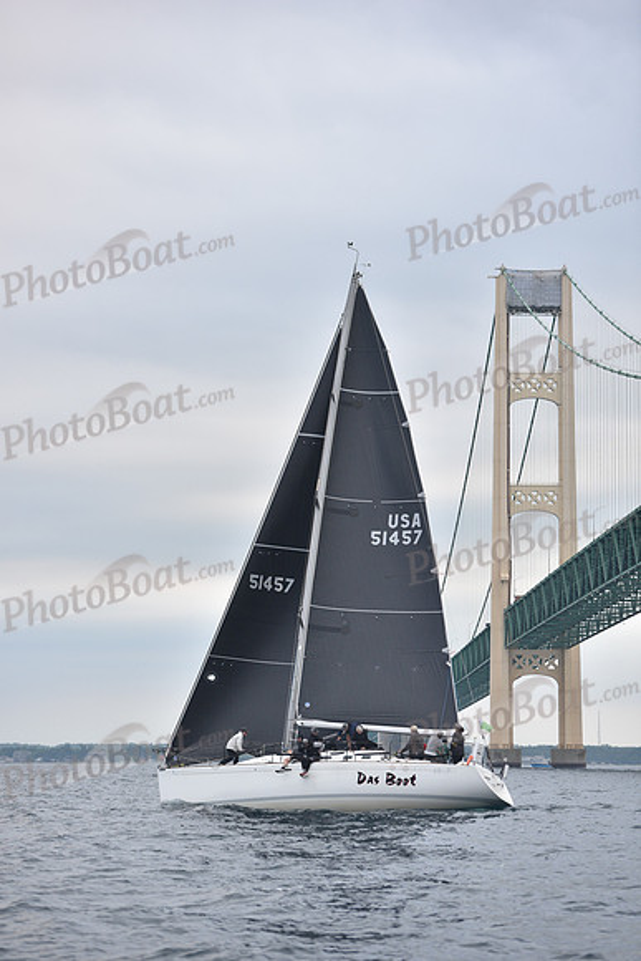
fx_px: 2536
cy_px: 480
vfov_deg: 21.5
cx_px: 320
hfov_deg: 14.4
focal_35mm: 95
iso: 400
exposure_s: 1/640
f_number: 3.5
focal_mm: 95
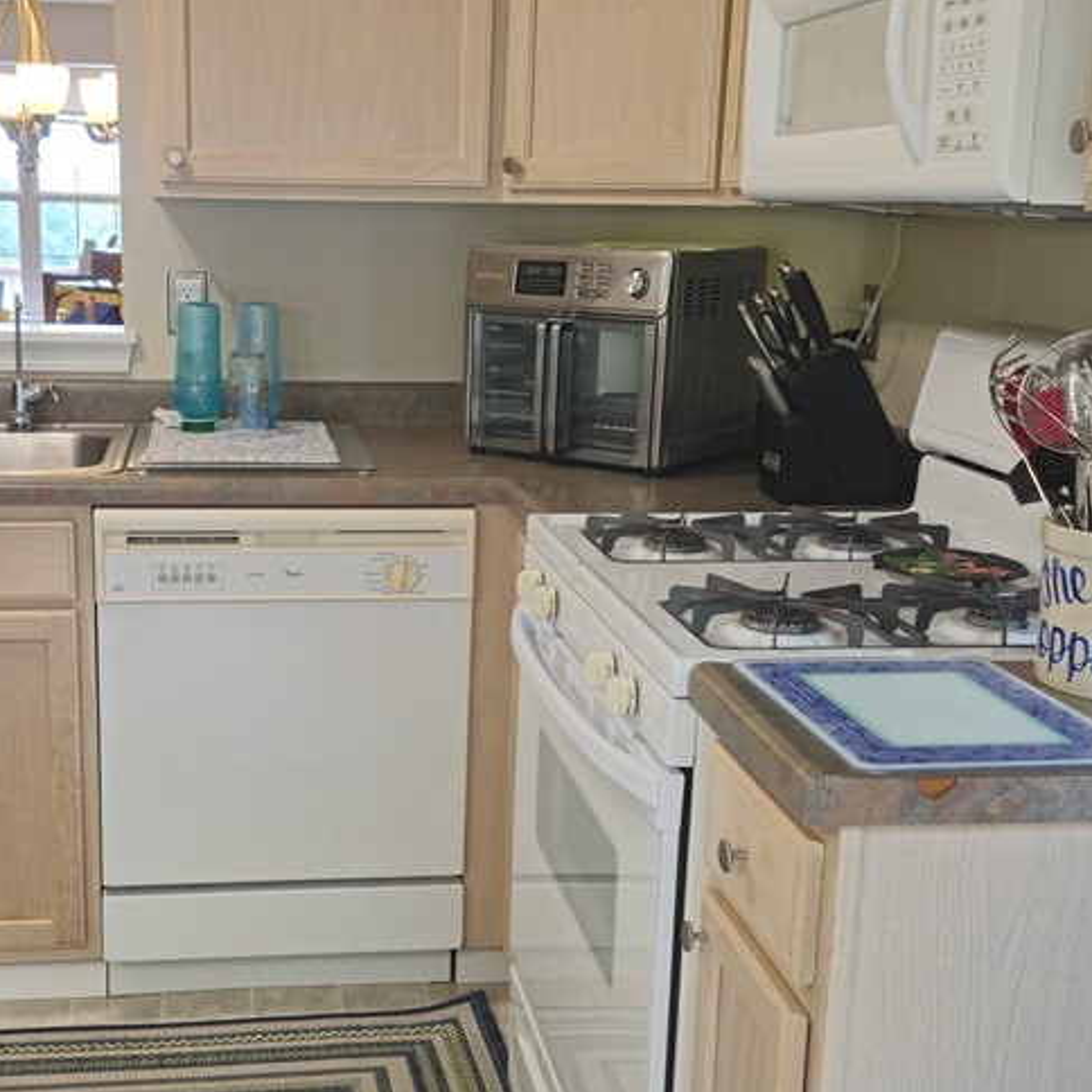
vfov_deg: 39.2
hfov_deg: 38.9
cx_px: 413
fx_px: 1535
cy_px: 573
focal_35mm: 43
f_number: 1.8
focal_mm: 5.54
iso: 100
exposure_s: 1/60
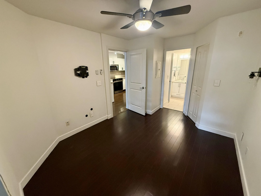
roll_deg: +1.3
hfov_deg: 102.1
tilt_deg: -14.8
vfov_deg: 85.7
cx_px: 130
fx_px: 106
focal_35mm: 14
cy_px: 98
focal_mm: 2.22
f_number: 2.2
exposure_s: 1/60
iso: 500
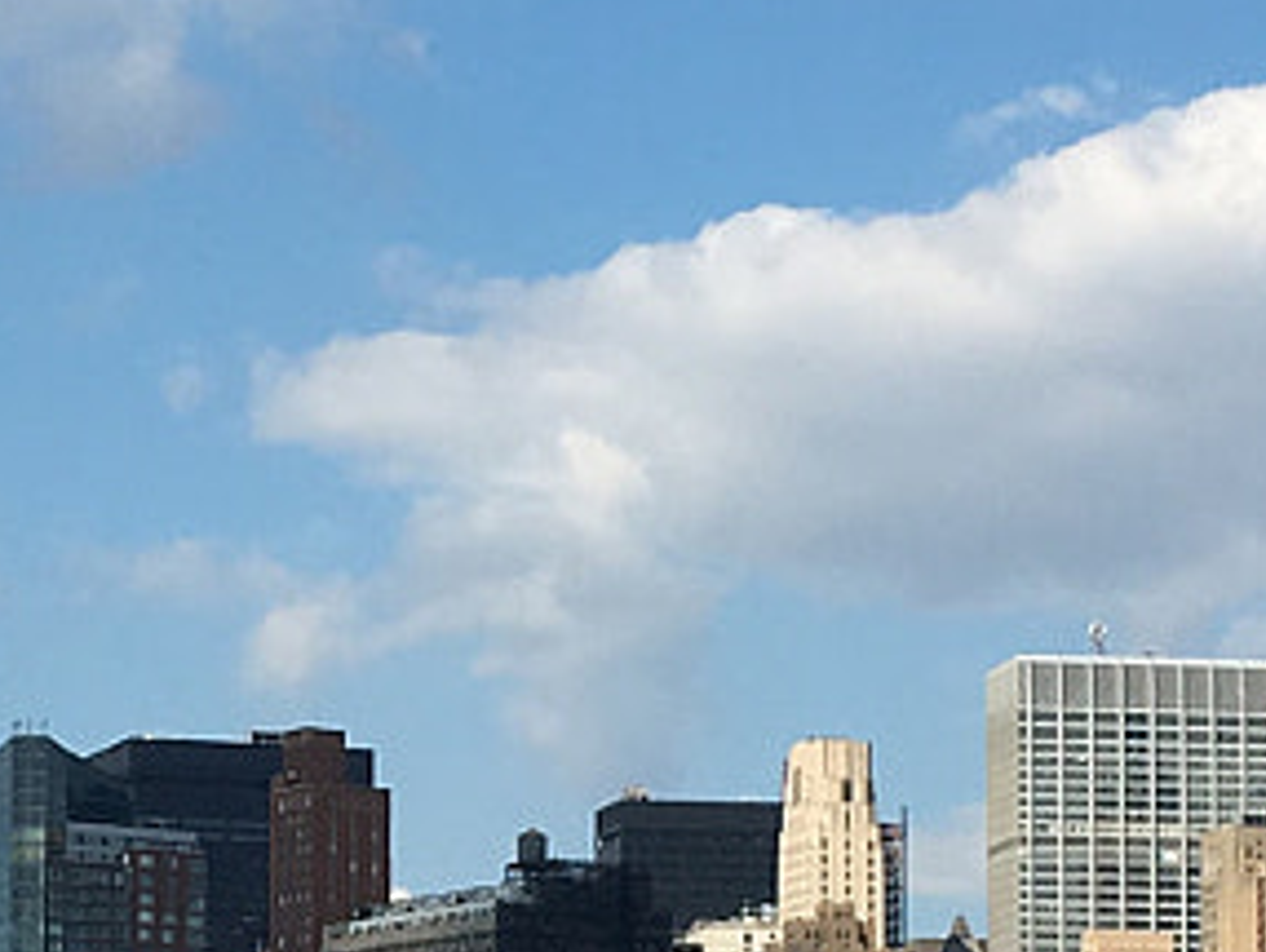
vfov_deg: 9.1
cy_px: 837
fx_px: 5930
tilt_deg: +6.2
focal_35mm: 162
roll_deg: +0.2
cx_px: 266
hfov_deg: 12.1
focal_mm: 4.15
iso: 25
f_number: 2.2
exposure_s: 1/2137
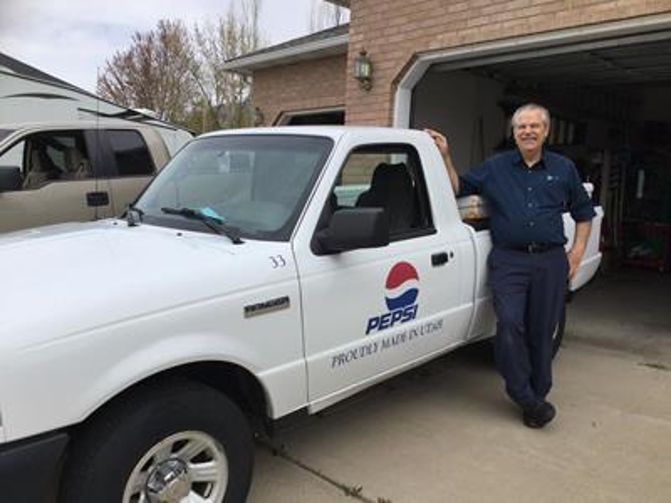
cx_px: 336
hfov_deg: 58.4
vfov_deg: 45.4
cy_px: 252
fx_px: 601
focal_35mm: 31
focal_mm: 3.3
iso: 25
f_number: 2.4
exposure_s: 1/1359
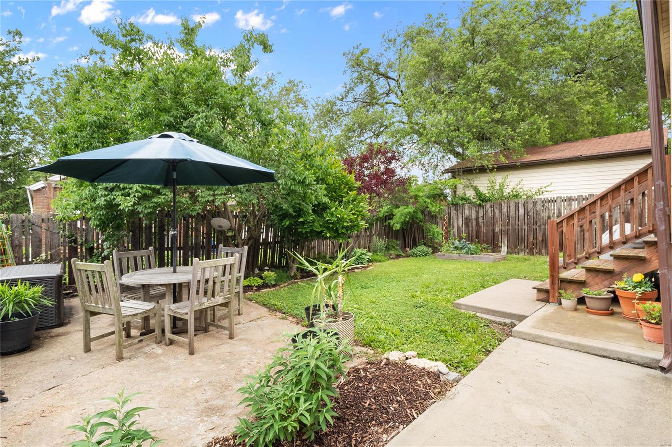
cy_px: 224
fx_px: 298
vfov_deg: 73.7
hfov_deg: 96.8
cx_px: 336
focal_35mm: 16
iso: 400
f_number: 8
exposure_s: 1/80
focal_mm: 8
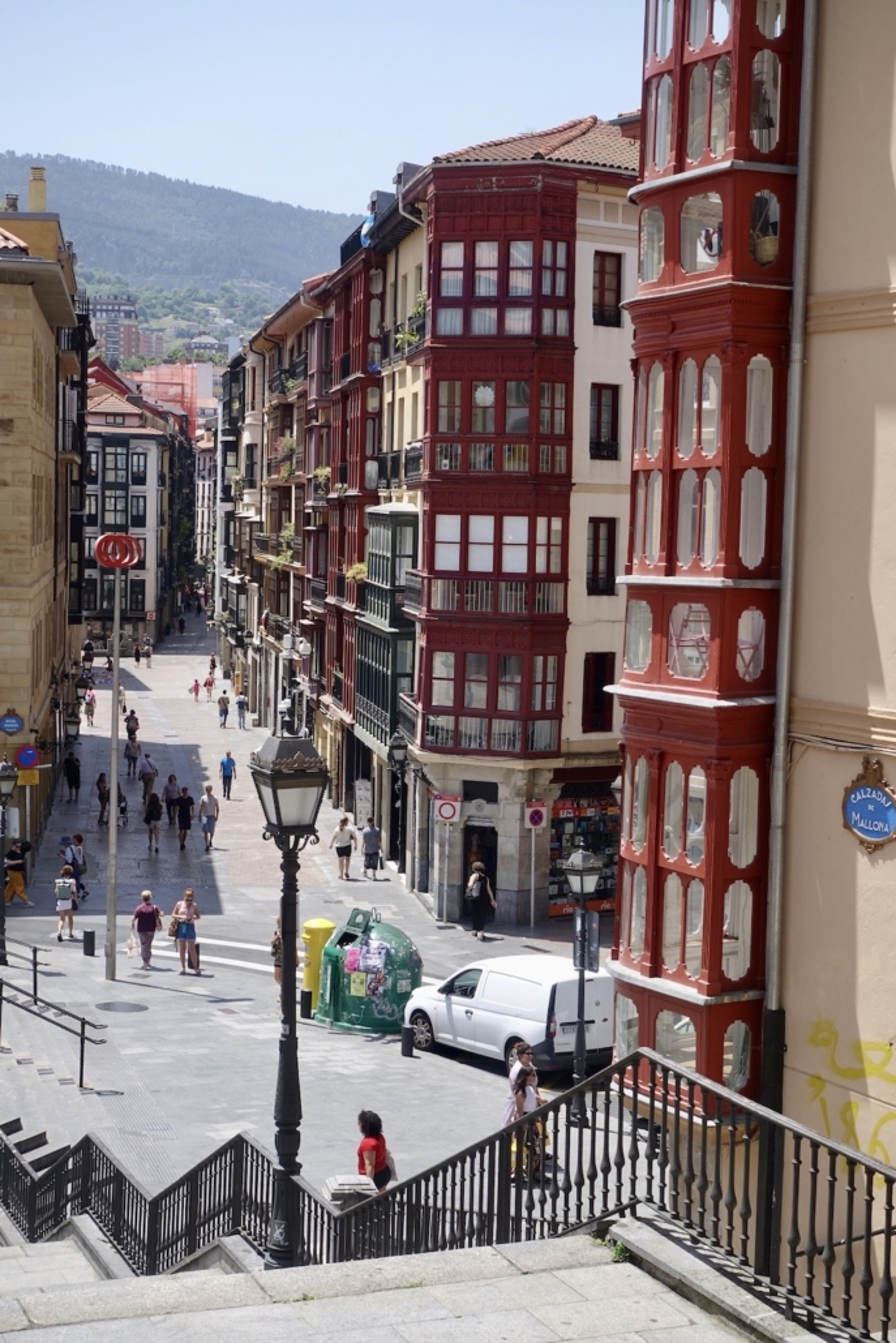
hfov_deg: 22.3
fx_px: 2276
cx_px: 448
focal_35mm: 61
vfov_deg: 32.9
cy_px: 672
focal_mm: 22.38
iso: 125
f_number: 5.6
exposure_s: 1/320
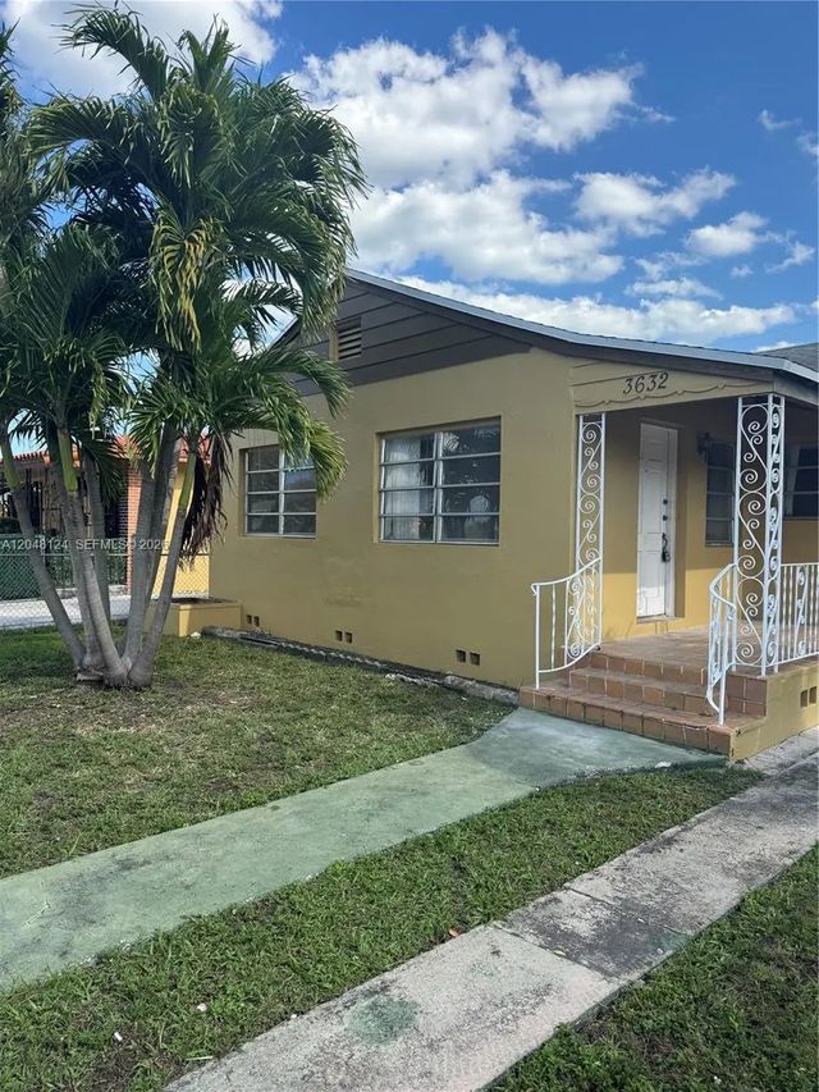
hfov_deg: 56.8
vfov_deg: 71.6
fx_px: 757
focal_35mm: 24
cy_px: 546
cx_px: 410
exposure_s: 1/2710
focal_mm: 6.76
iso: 80
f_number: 1.78
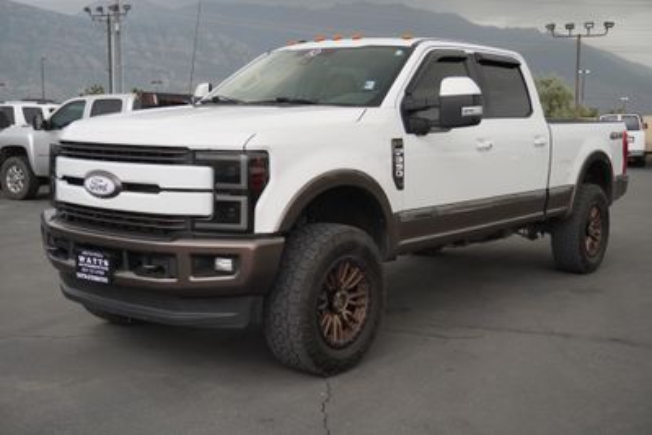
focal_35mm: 44
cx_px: 326
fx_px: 788
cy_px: 218
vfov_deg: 30.9
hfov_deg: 44.9
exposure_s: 1/160
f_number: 4.5
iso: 250
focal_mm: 29
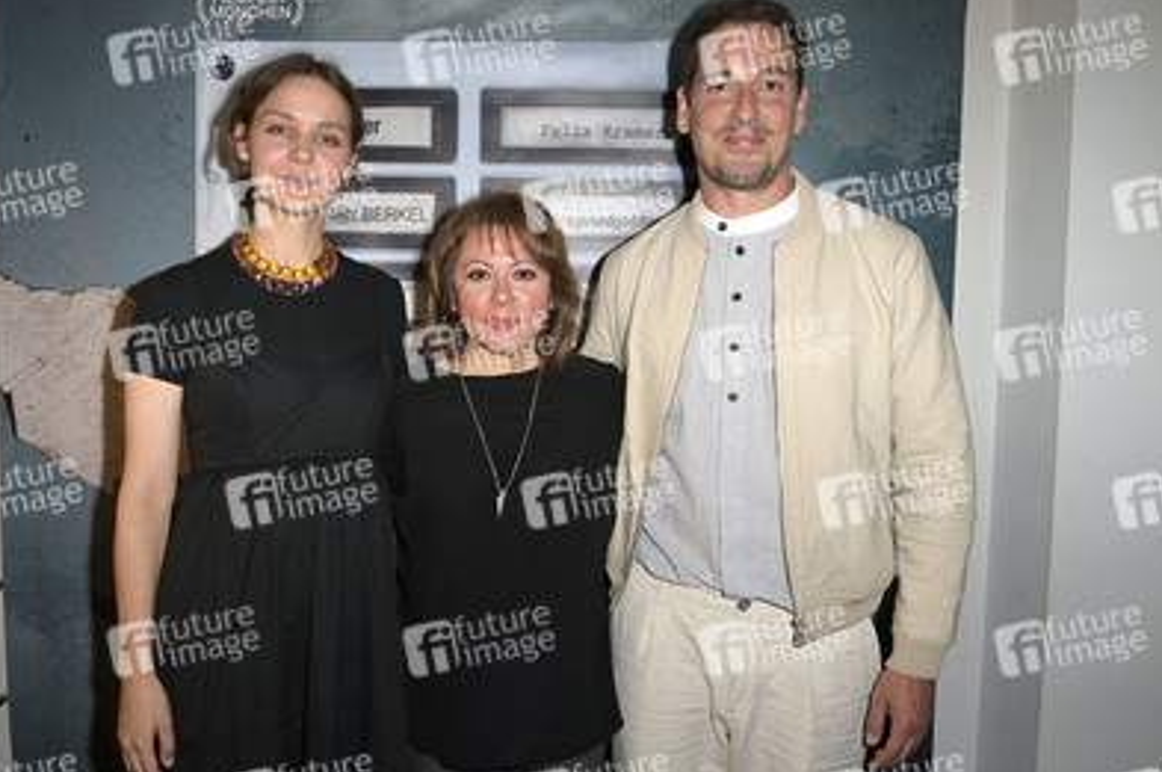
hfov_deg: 60.2
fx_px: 999
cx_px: 519
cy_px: 420
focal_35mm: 31
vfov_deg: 42.2
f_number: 5.6
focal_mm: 27
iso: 640
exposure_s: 1/100
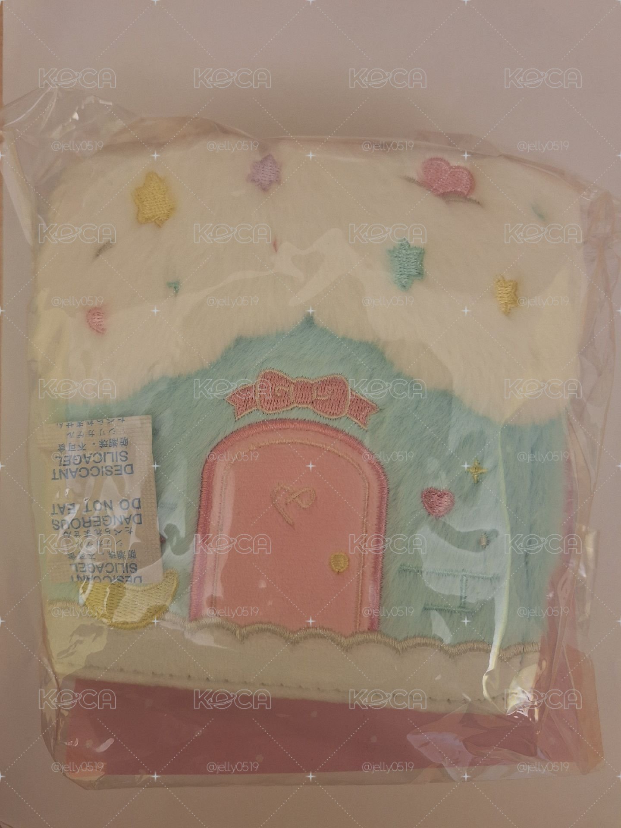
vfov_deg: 73.9
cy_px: 414
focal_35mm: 23
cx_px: 310
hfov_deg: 58.9
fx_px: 550
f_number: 1.8
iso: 160
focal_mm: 5.54
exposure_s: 1/40
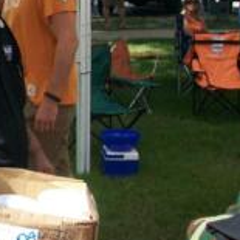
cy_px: 83
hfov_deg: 18.3
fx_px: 714
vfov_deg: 19.0
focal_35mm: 91
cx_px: -28
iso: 64
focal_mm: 5.7
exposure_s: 1/640
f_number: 2.8
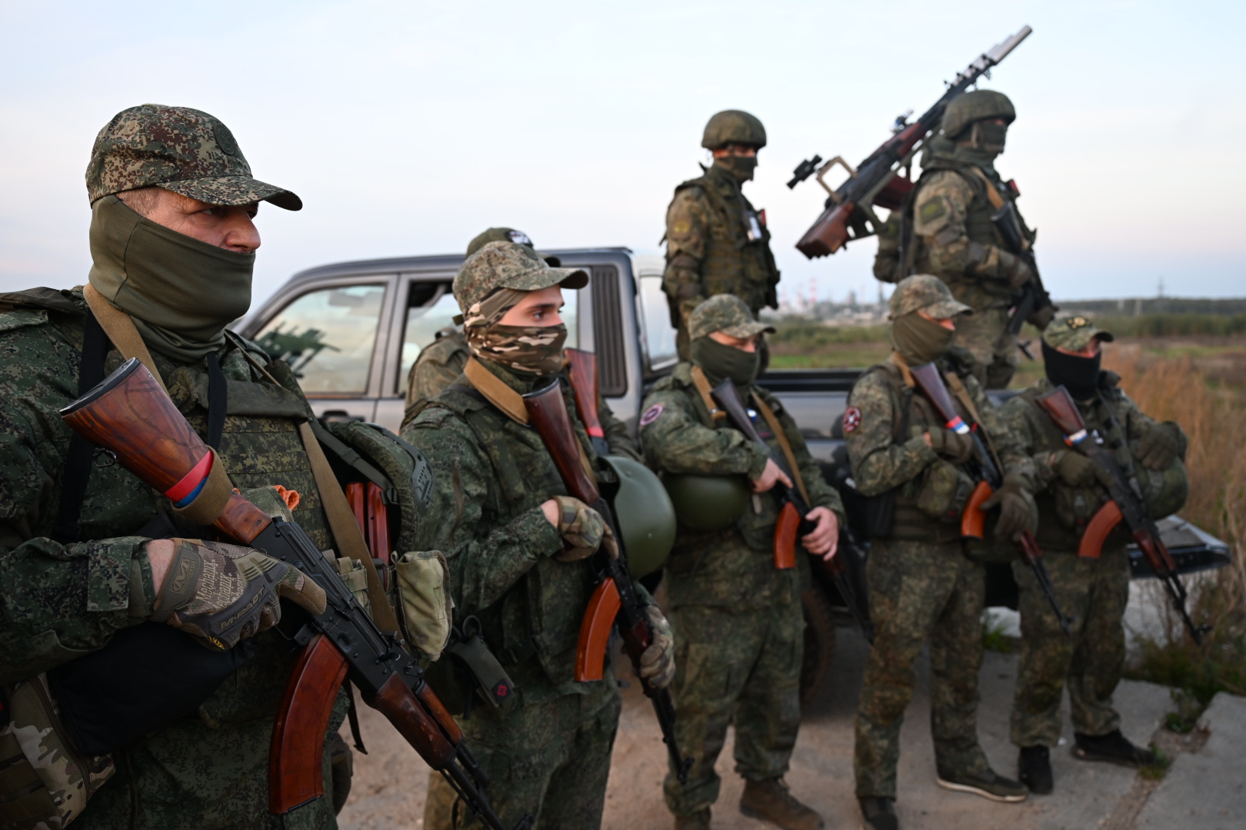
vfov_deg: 45.0
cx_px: 623
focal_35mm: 29
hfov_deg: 63.7
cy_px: 415
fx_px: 1004
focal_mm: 29
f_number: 3.5
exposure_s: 1/250
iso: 1000
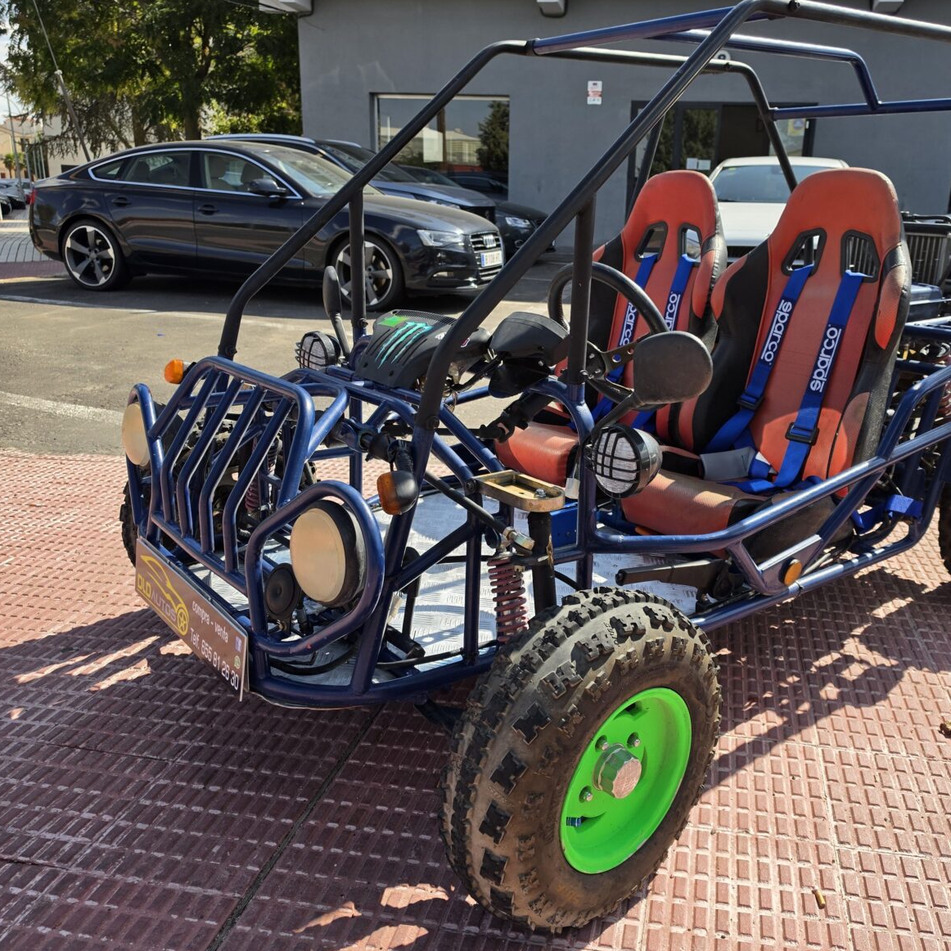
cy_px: 462
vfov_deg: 57.3
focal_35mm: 28
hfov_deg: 56.9
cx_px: 571
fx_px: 870
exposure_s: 1/3737
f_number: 1.4
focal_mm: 6.5
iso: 64
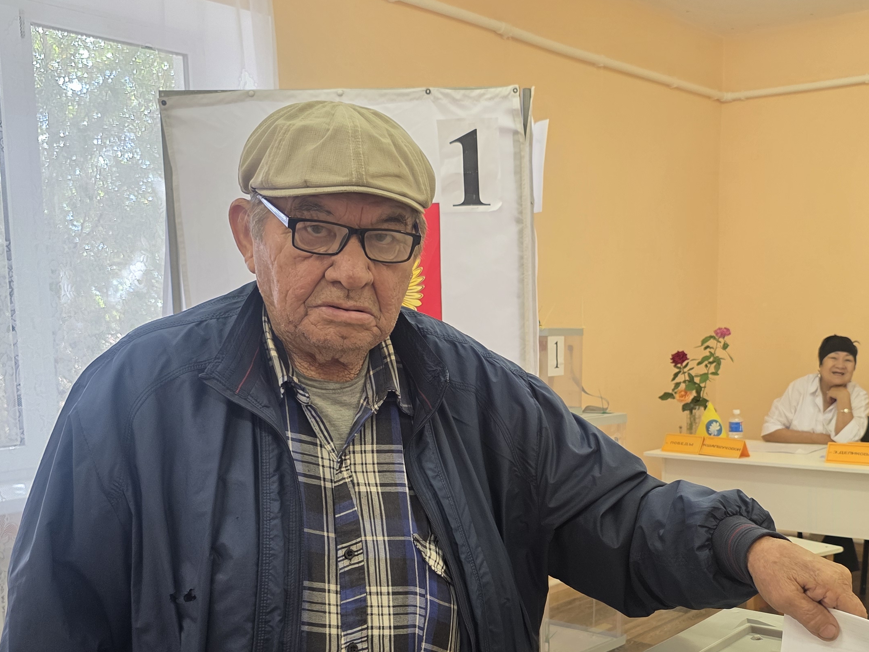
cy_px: 464
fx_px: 1079
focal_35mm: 43
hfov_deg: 43.7
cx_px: 498
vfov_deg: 33.1
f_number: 1.7
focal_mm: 6.3
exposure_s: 1/100
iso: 125
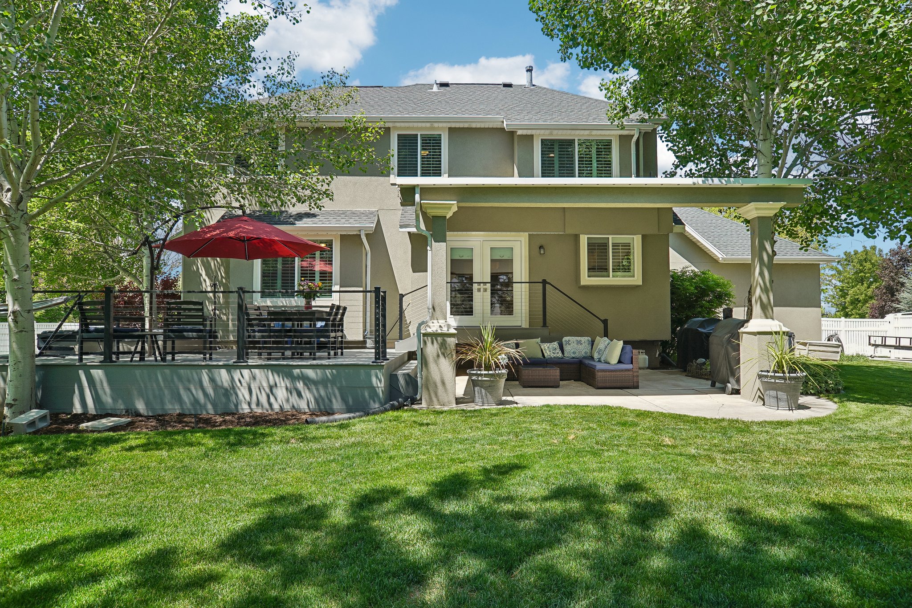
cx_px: 456
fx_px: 557
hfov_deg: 78.6
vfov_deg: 57.2
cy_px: 304
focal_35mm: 22
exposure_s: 1/60
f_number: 9
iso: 100
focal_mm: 22
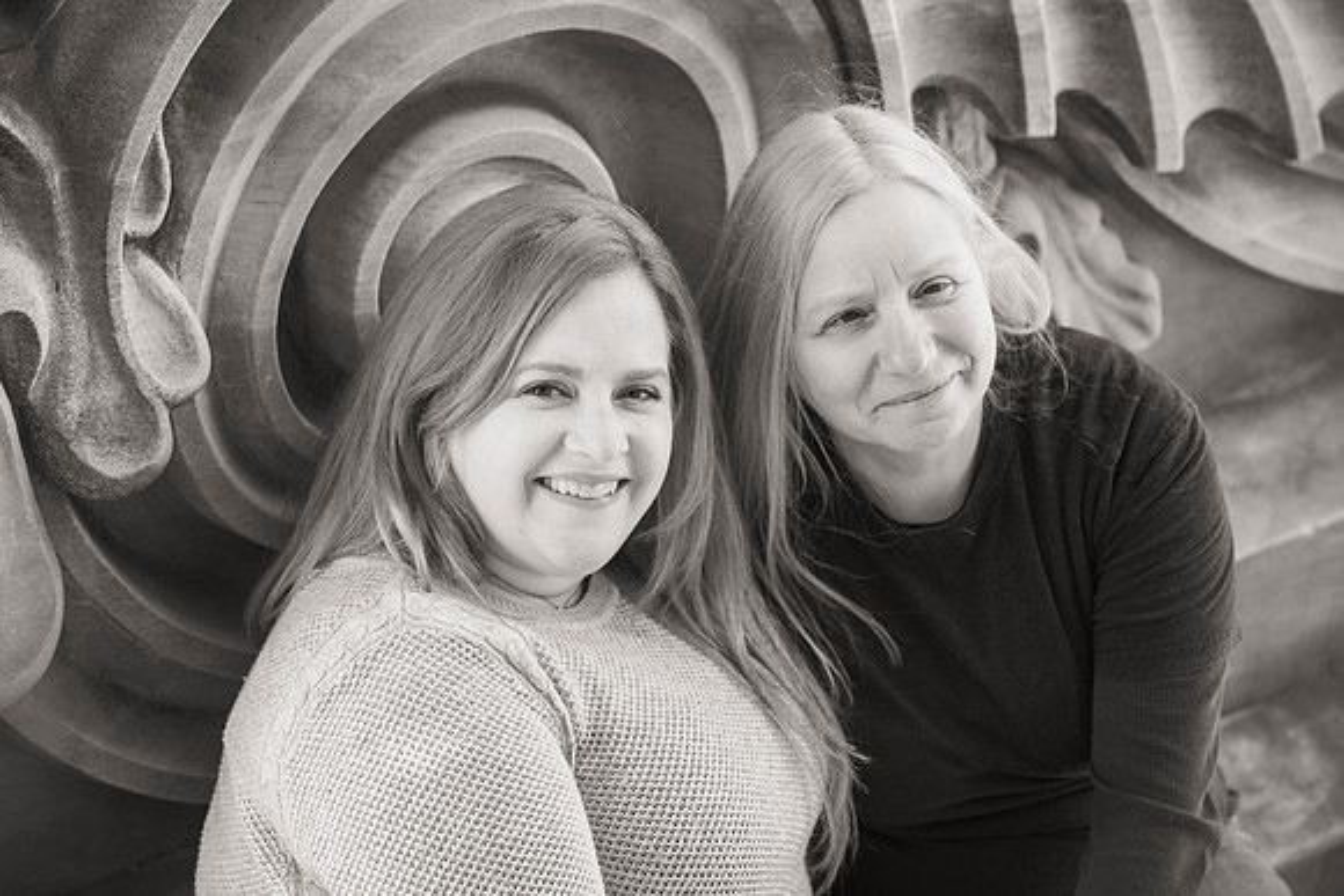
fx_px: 3792
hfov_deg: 20.1
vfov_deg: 13.5
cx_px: 655
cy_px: 442
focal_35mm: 102
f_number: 4
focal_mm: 98
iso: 400
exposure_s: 1/400
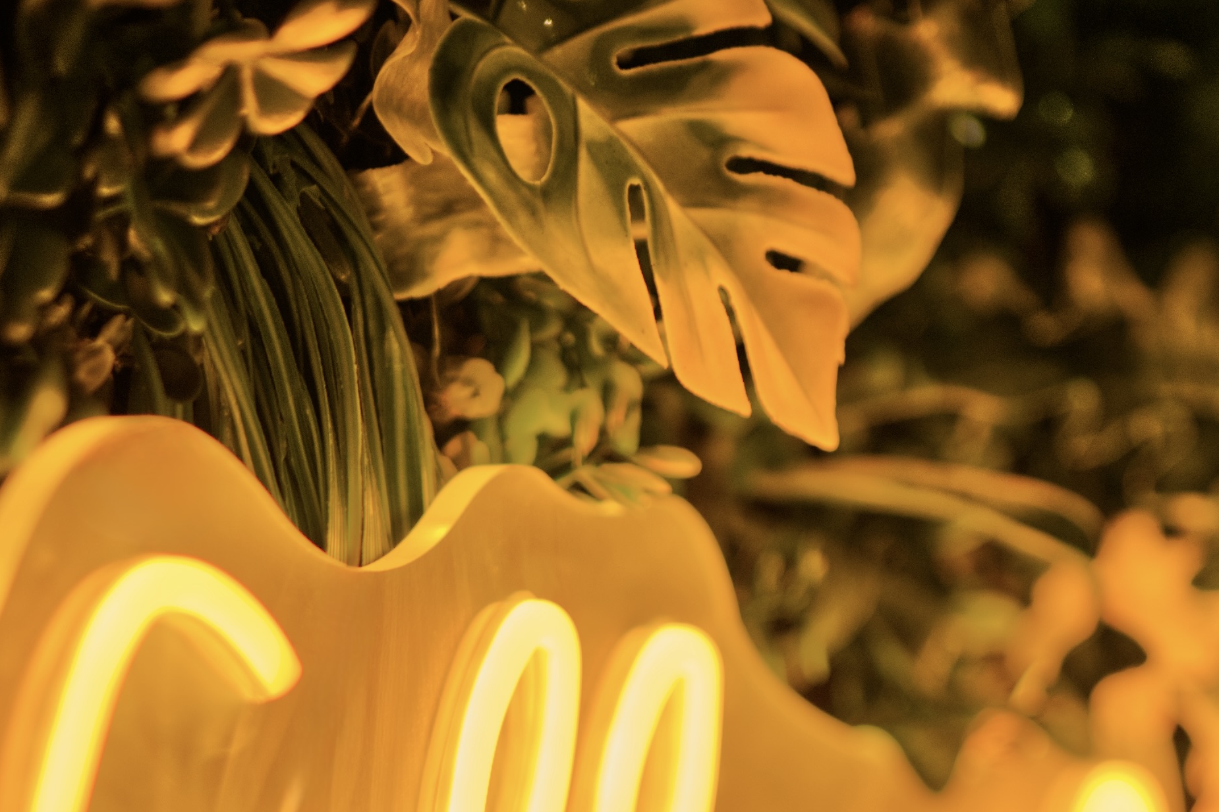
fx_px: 7550
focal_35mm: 223
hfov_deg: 9.2
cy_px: 1054
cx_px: 495
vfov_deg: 6.1
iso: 200
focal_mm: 85
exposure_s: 1/125
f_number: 1.8
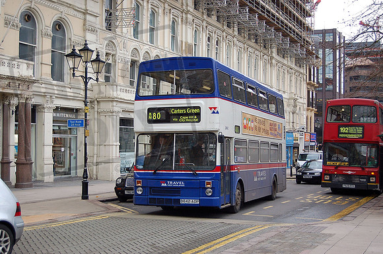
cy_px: 127
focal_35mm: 52
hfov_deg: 37.9
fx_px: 558
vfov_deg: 25.7
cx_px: 192
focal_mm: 35
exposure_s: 1/500
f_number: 4.8
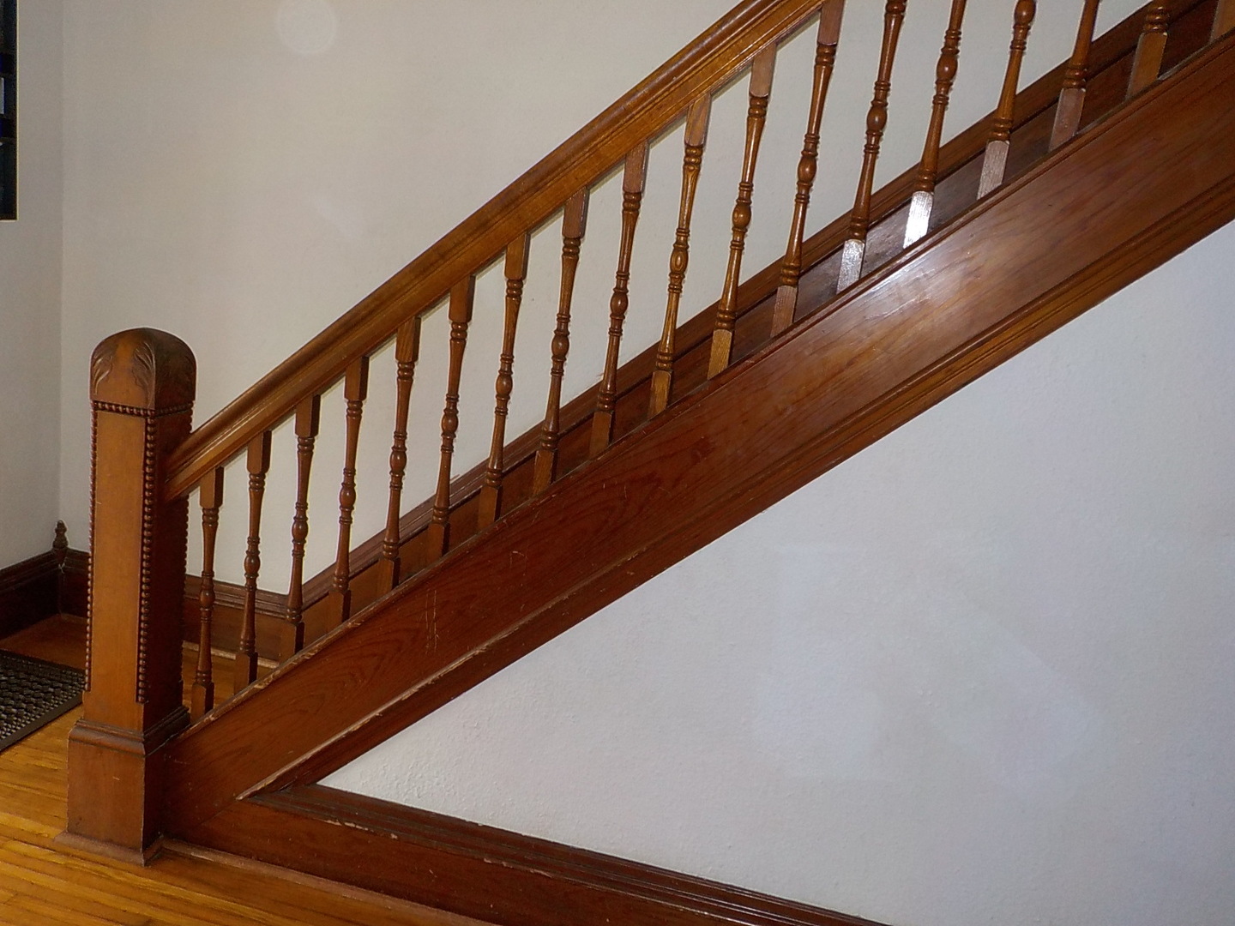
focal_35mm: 30
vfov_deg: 46.8
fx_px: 1070
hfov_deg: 60.0
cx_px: 618
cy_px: 463
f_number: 3.3
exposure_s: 1/30
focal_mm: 4.1
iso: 200
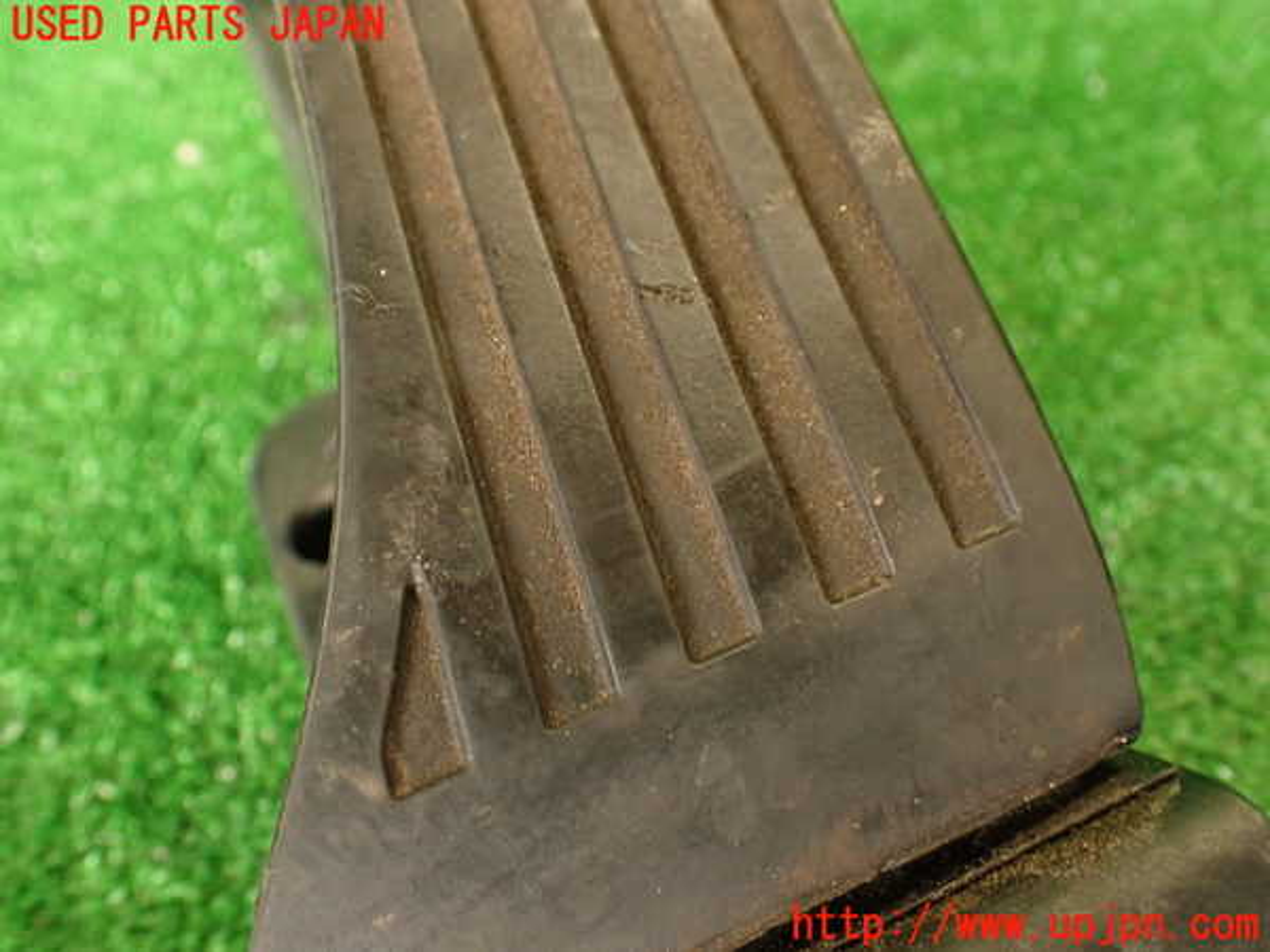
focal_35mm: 32
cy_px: 476
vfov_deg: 44.2
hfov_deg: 56.8
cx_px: 635
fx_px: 1174
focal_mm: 5.79
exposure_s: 1/30
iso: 250
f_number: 2.4
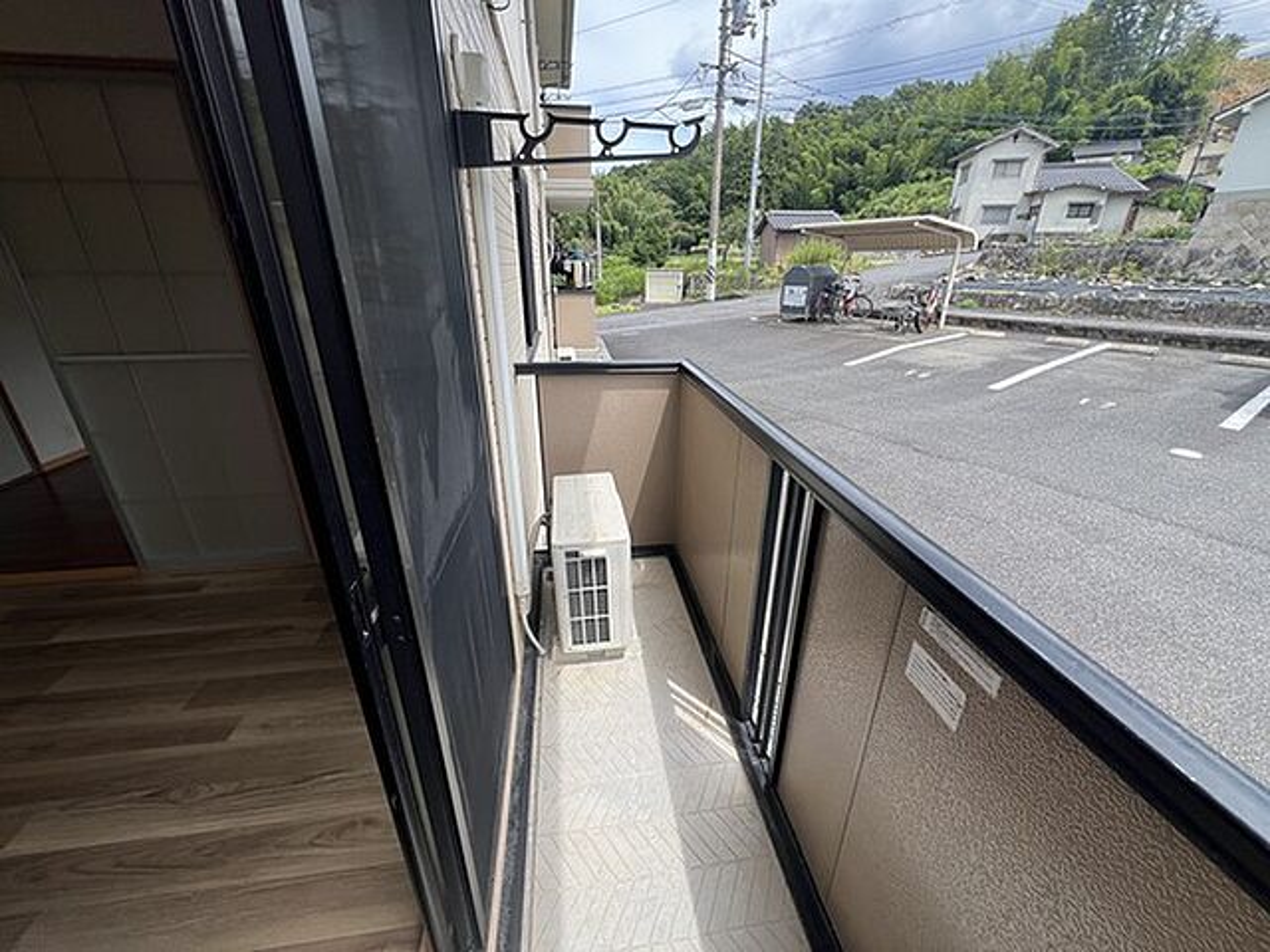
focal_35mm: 13
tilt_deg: -22.0
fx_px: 477
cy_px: 476
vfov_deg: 89.9
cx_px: 635
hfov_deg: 106.2
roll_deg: -0.2
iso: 32
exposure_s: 1/513
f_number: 1.8
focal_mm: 1.57
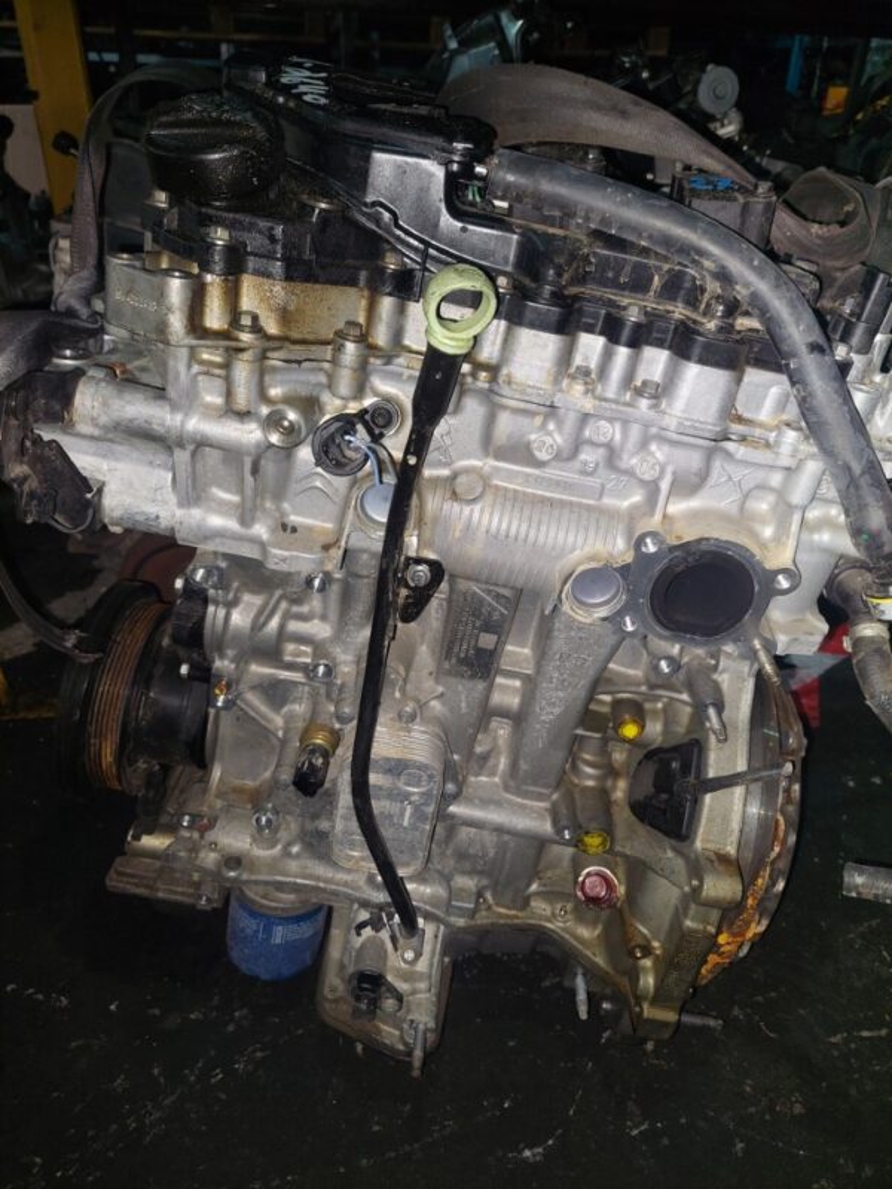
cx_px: 446
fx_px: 859
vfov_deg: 69.4
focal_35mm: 25
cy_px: 594
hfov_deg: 54.9
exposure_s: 1/50
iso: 125
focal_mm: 5.23
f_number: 1.8
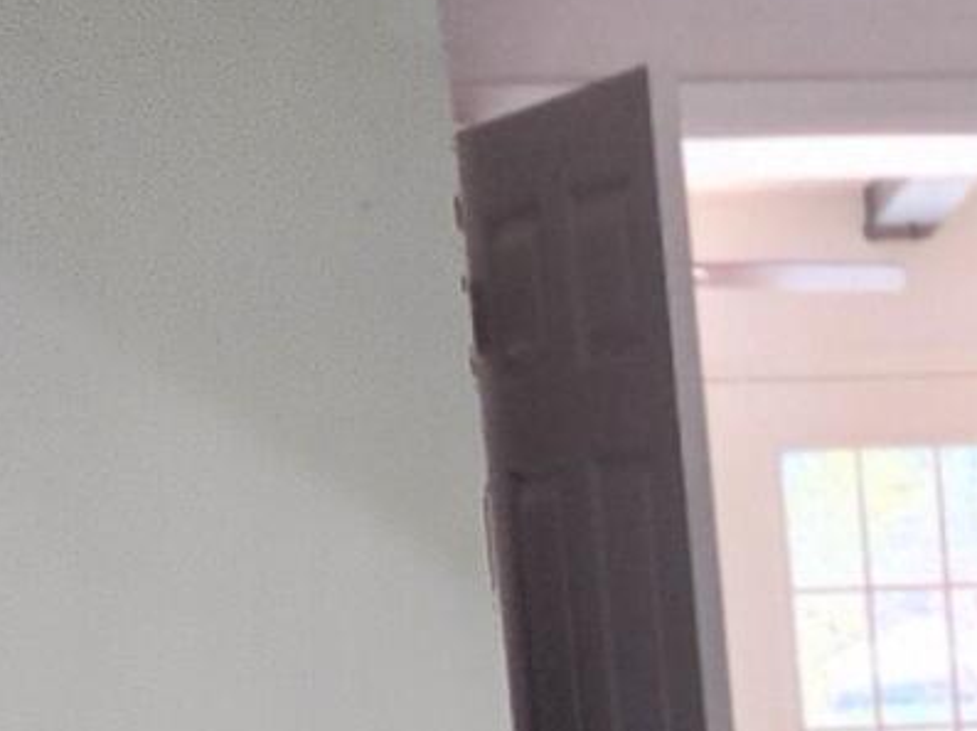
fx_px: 4907
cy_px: 1627
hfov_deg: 10.8
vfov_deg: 8.0
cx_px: 1624
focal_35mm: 174
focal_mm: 6.4
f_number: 1.8
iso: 160
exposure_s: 1/120
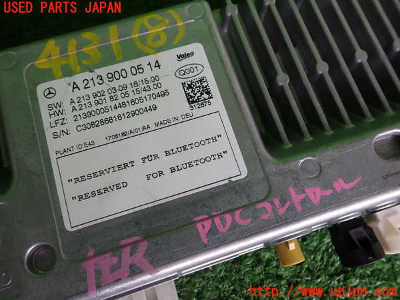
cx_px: 200
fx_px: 347
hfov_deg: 60.0
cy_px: 150
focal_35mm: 30
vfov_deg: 46.8
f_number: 2.3
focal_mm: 5.4
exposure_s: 1/100
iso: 100
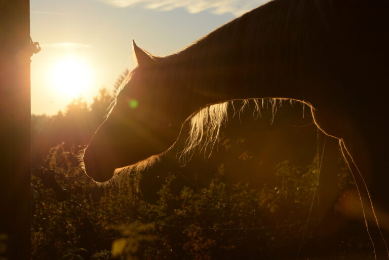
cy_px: 130
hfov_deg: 18.3
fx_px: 1211
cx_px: 194
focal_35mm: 112
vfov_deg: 12.2
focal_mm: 112
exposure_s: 1/500
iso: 160
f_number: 10
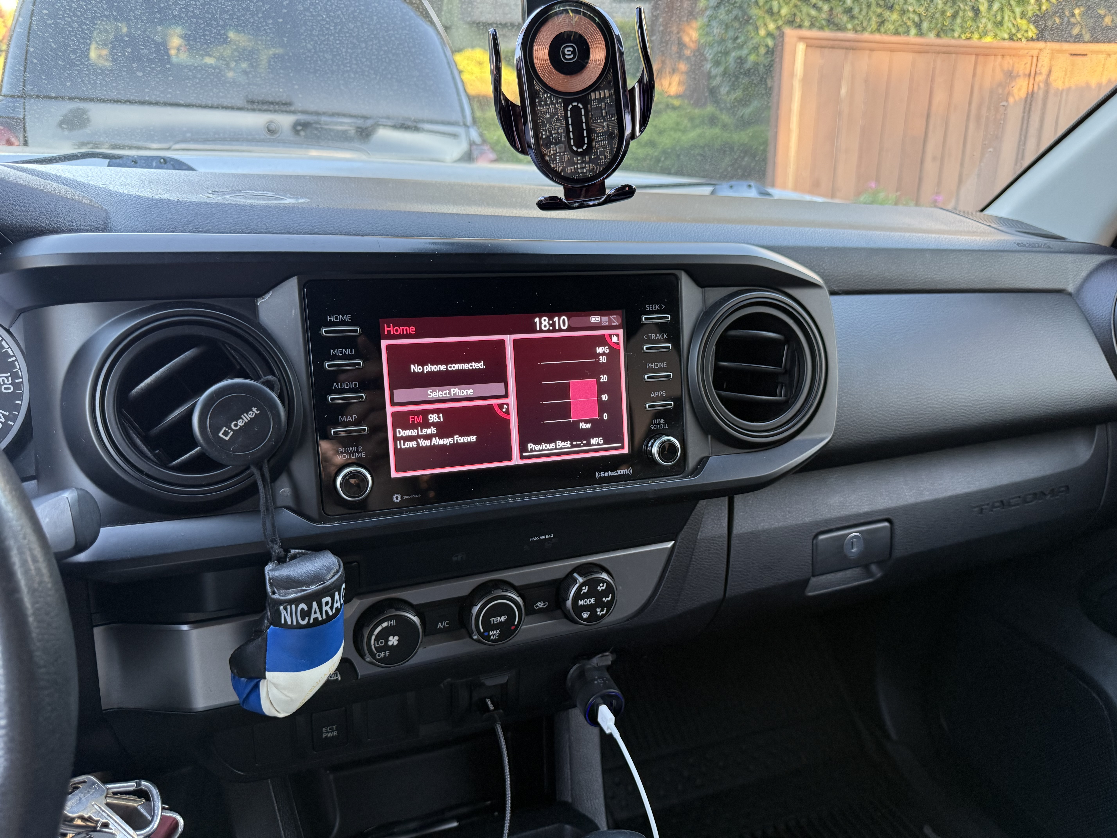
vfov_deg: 56.8
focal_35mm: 24
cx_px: 558
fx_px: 774
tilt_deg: -23.6
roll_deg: +1.0
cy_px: 419
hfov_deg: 71.6
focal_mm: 6.76
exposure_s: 1/81
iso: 200
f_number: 1.78
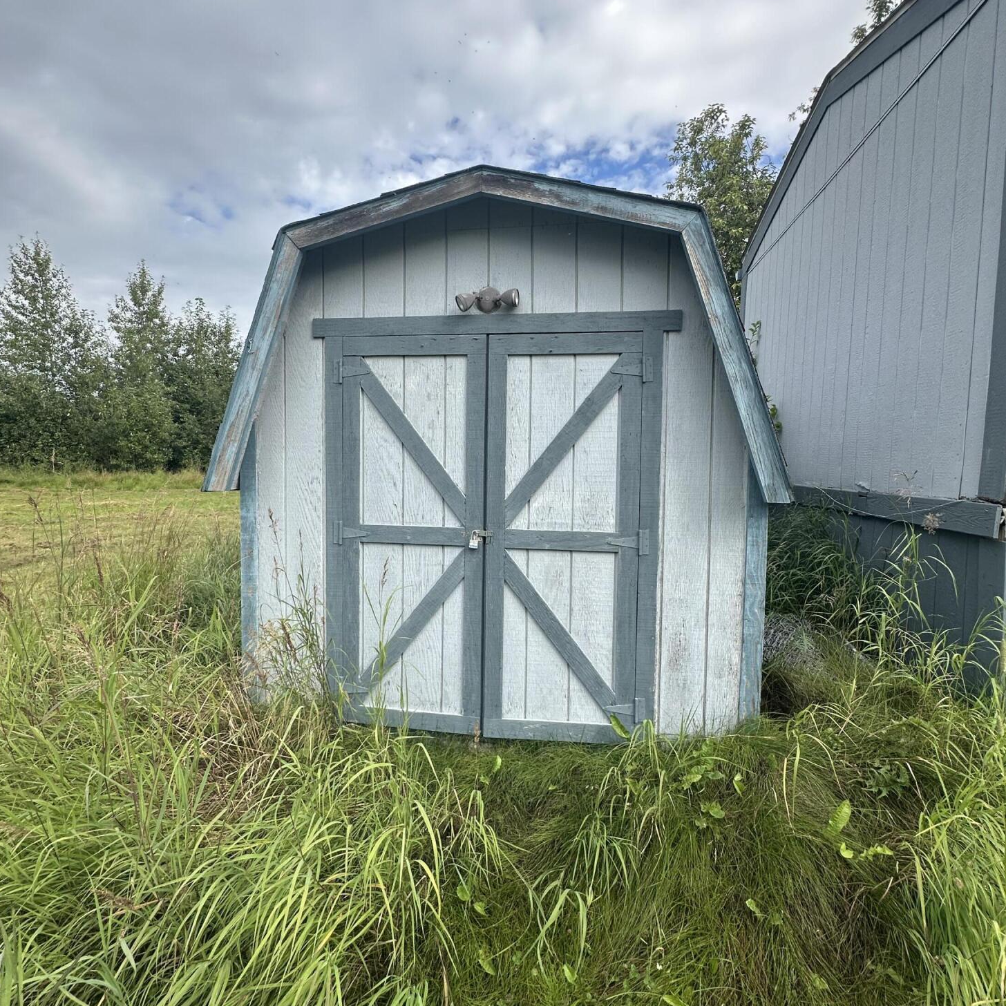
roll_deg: +0.8
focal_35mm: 17
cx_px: 512
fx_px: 559
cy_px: 492
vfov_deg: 84.0
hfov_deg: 84.0
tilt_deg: -0.5
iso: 40
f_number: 2.2
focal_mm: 2.22
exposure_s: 1/698
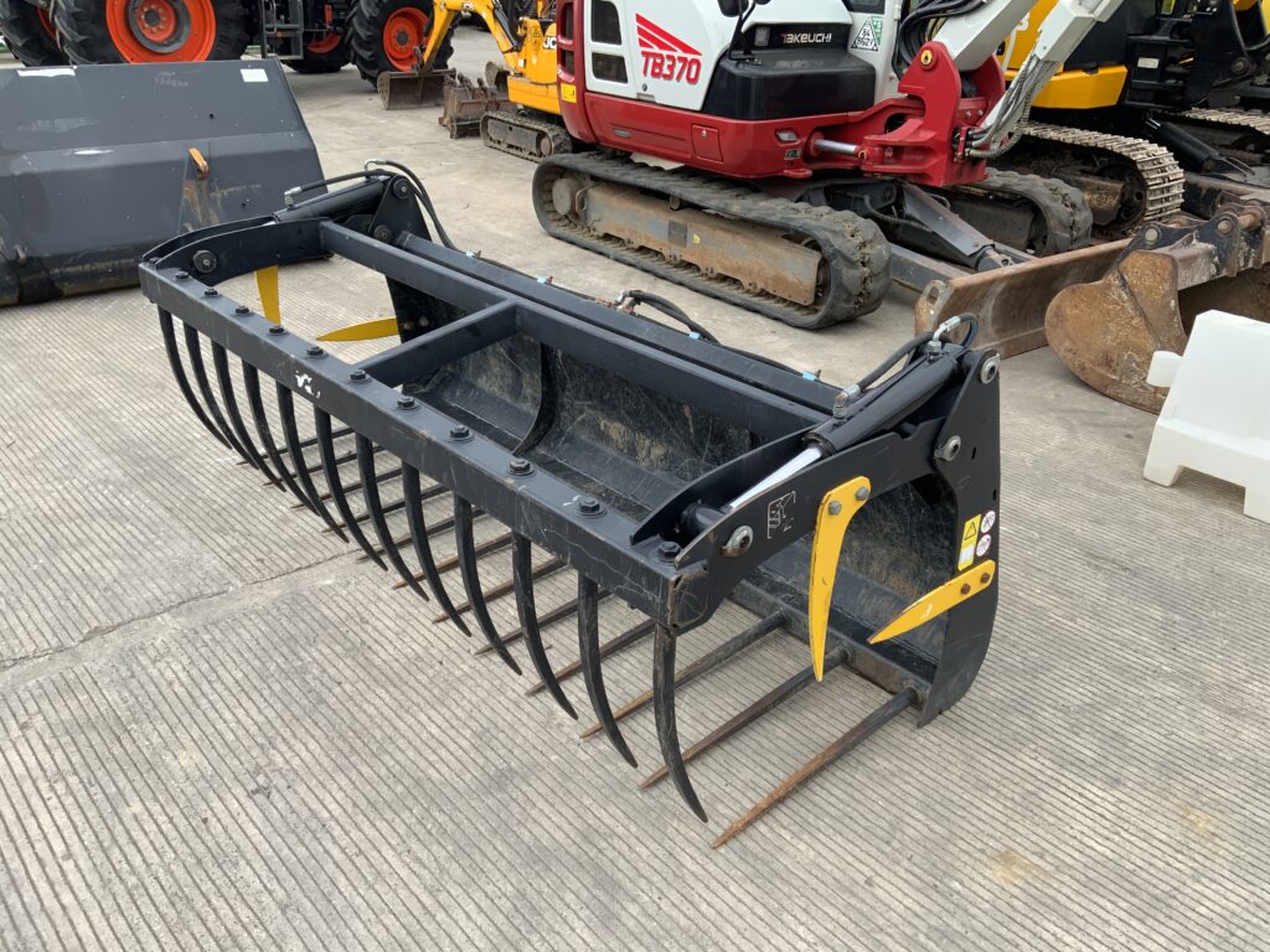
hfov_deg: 61.7
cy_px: 476
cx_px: 635
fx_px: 1064
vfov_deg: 48.2
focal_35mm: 29
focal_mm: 3
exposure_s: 1/305
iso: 16
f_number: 1.8
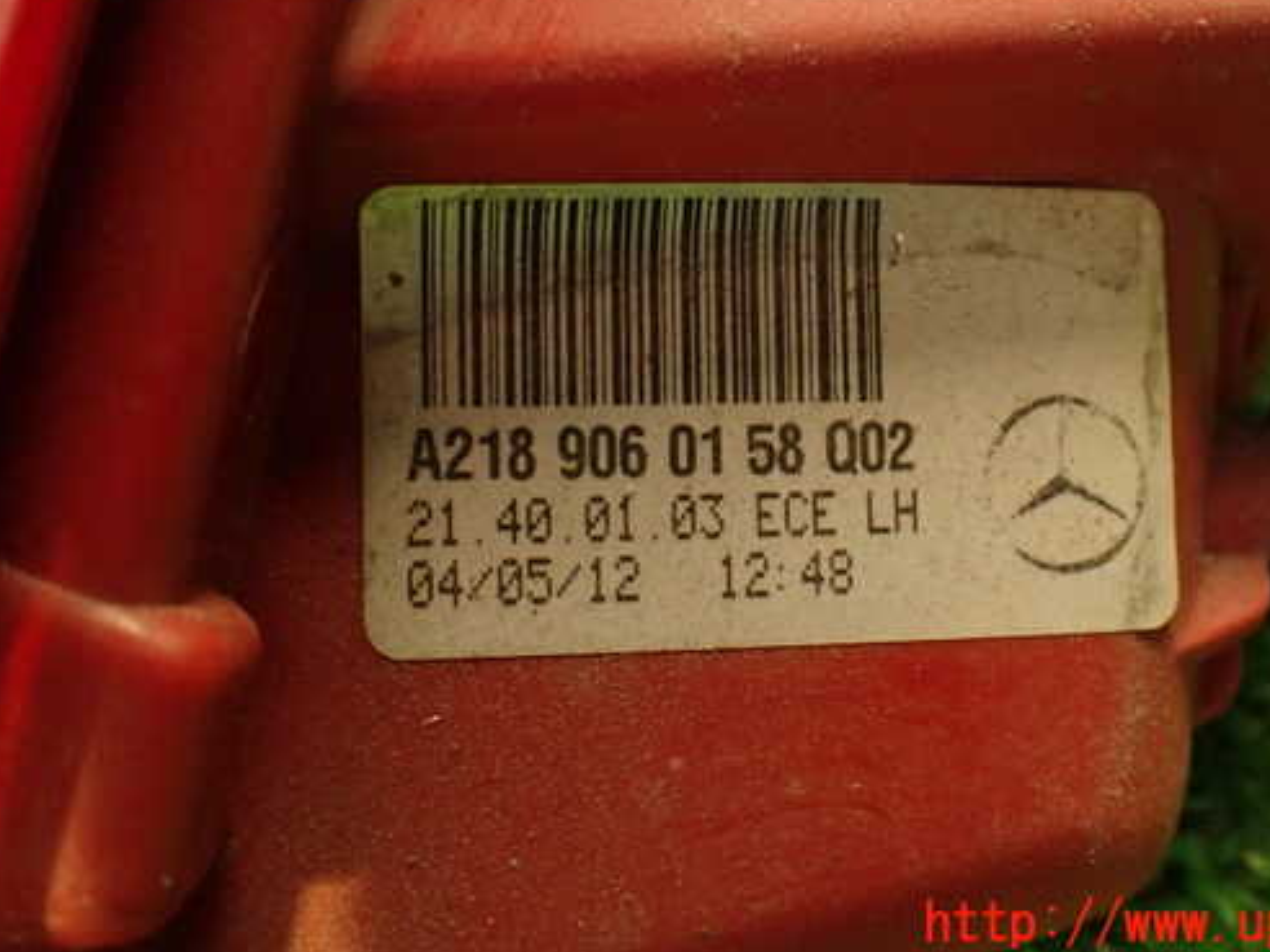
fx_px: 1431
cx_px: 733
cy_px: 377
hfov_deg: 47.7
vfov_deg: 36.7
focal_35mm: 39
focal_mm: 5.79
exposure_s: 1/30
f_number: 2.4
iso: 640
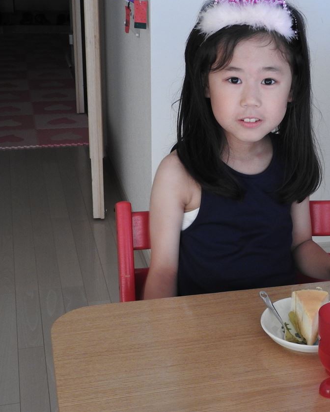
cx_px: 267
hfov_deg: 22.8
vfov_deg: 28.7
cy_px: 204
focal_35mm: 66
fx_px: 806
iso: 400
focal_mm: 9
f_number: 4
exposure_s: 1/15
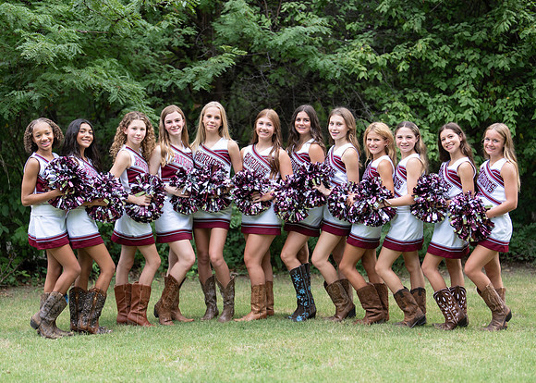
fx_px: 953
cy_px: 216
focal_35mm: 63
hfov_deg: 31.4
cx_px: 265
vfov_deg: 22.7
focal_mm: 50
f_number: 1.2
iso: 100
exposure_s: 1/640
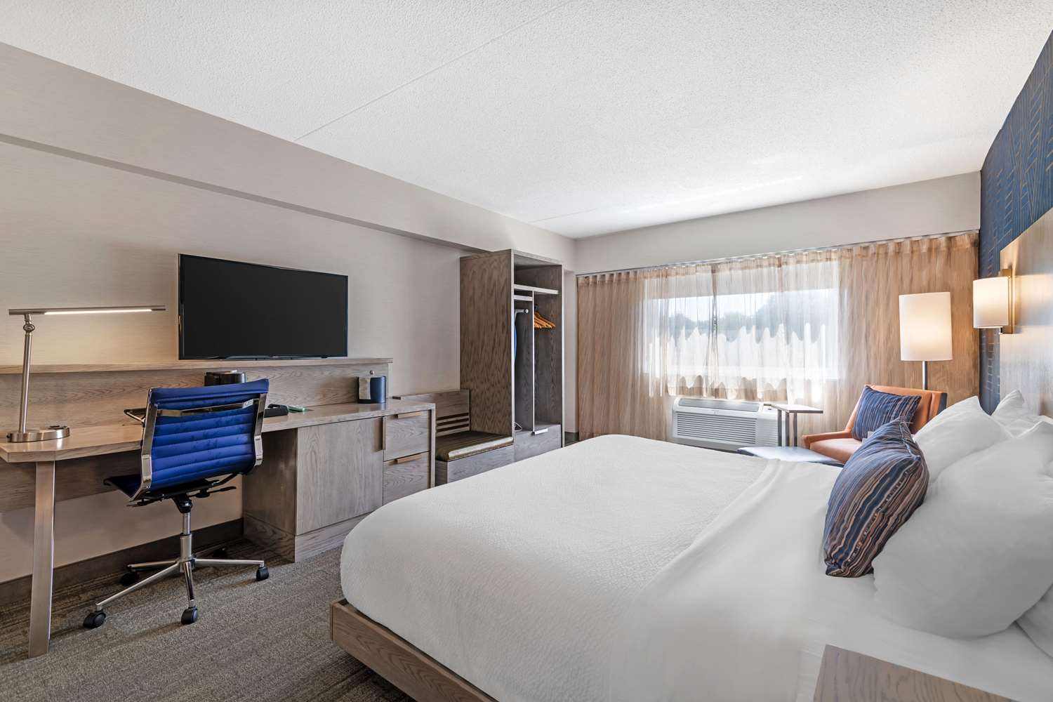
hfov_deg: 96.7
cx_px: 526
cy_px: 351
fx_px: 468
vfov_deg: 73.7
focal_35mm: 16
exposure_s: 1/25
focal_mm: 16
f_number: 9
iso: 100
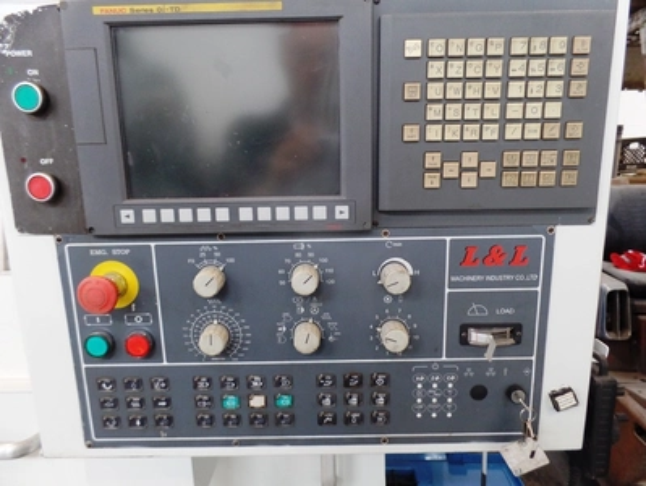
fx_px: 430
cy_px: 243
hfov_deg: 73.9
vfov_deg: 59.0
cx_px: 323
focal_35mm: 23
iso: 320
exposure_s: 1/30
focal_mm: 4.1
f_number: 2.8
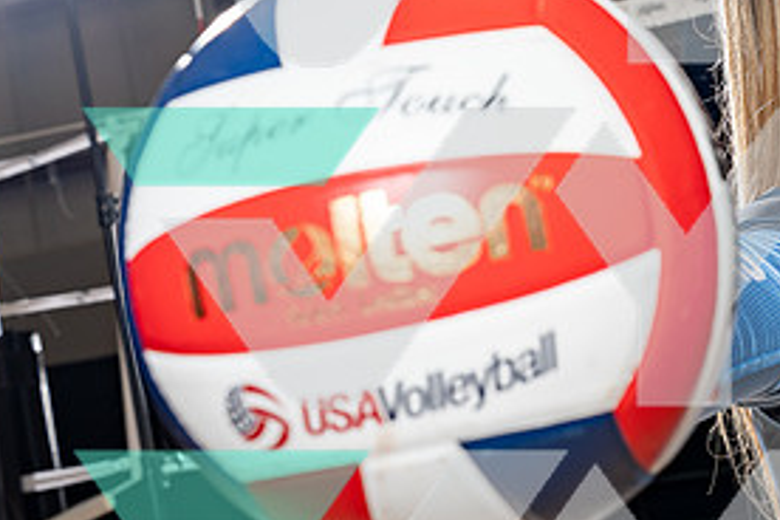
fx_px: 2275
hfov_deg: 18.9
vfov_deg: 13.0
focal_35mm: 105
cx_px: 803
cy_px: 259
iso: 100
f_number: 8
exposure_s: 1/250
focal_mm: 50
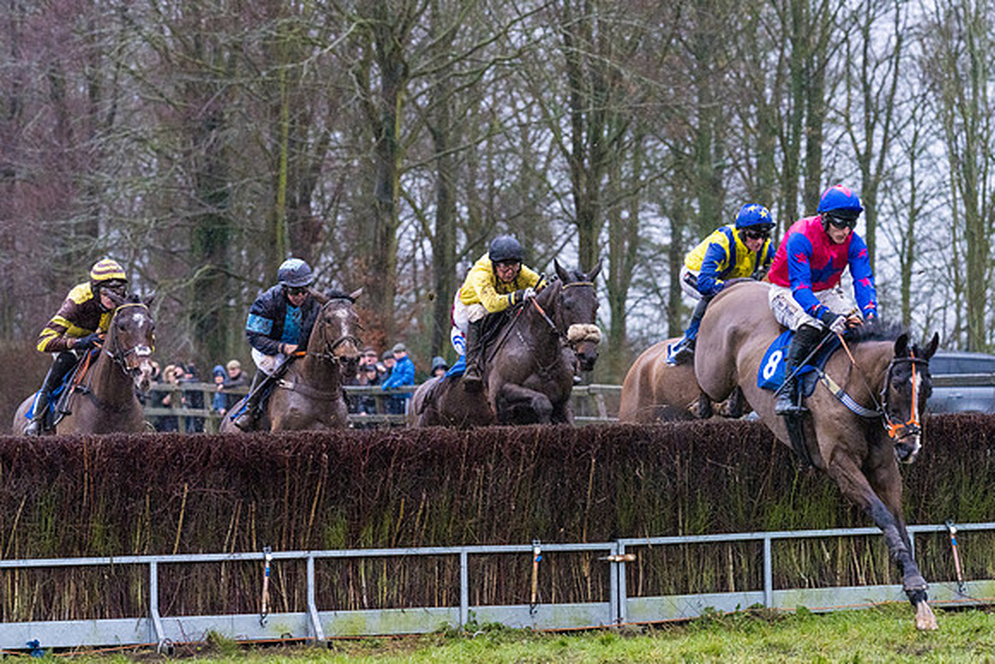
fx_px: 4208
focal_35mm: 152
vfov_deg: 9.0
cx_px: 523
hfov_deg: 13.5
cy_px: 290
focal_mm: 135
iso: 5000
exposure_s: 1/800
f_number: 4.5
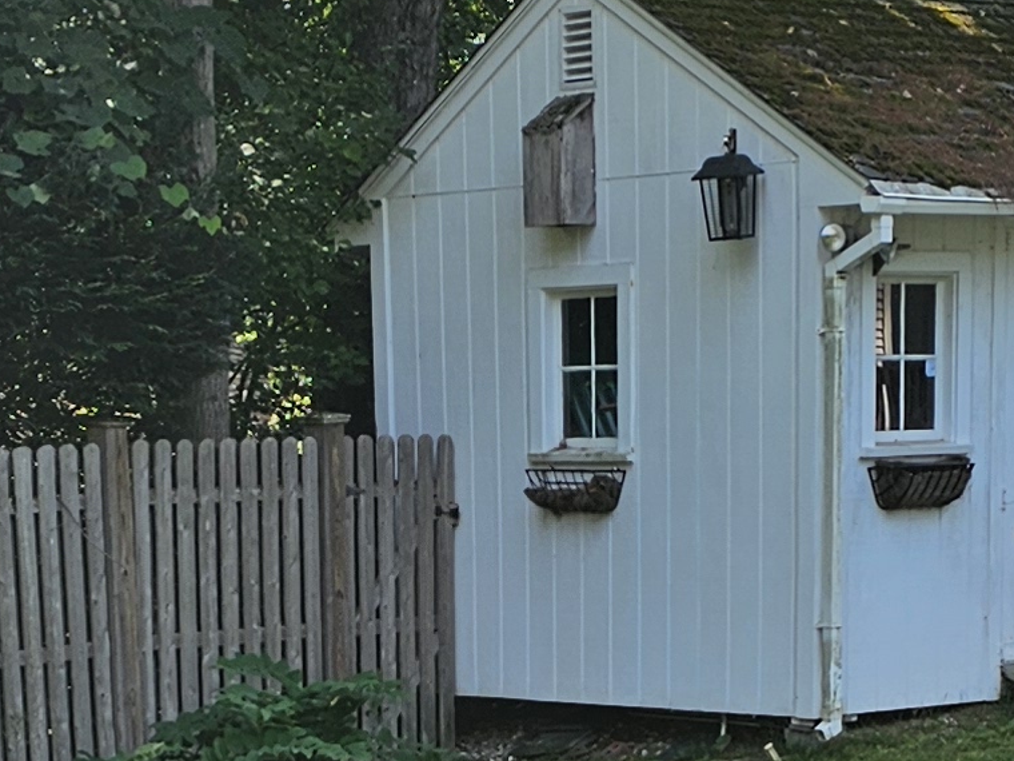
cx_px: 474
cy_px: 1174
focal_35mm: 121
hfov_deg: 16.3
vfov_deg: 11.7
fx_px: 3544
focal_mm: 6.3
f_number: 1.7
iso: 10
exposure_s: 1/370
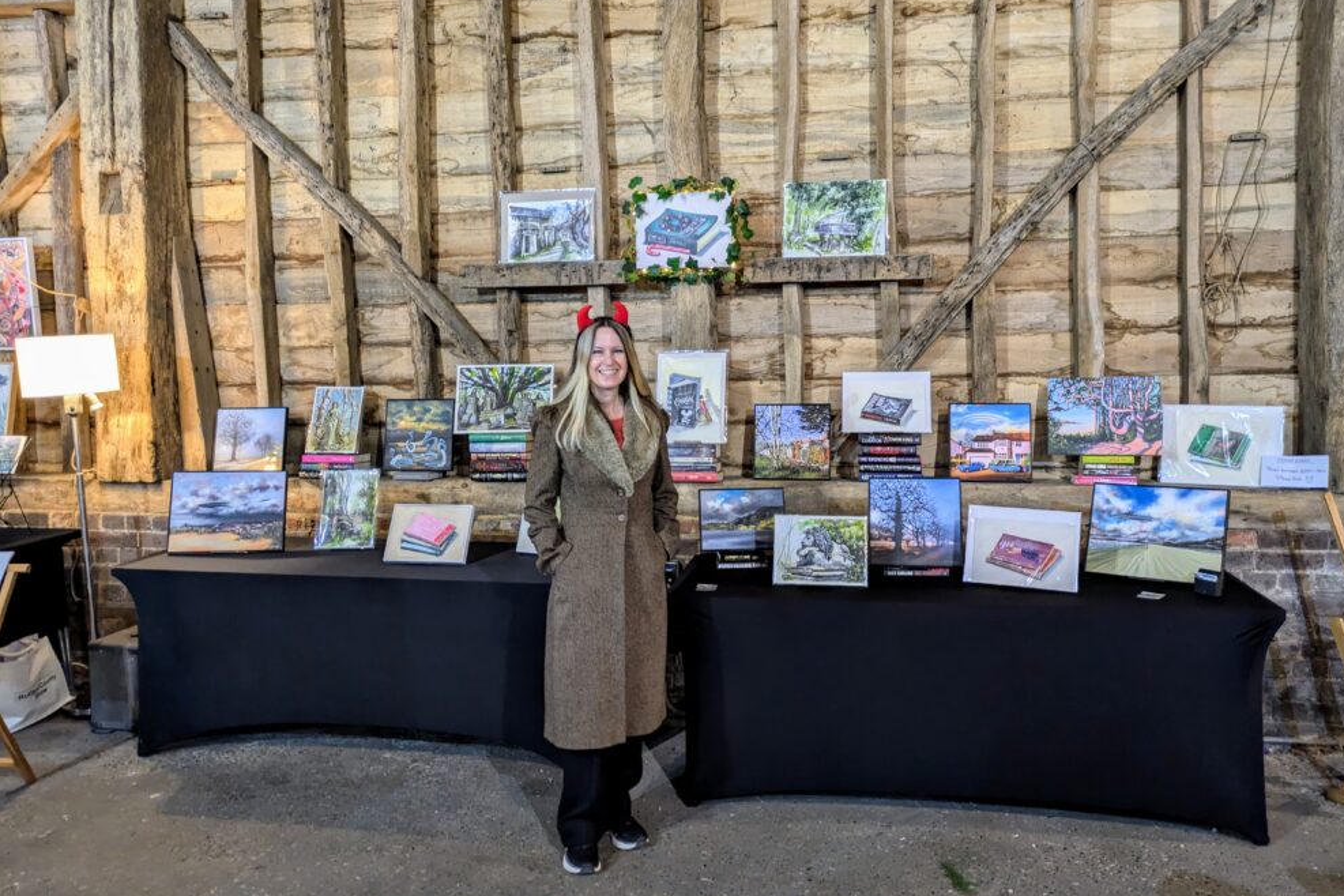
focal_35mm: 27
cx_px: 696
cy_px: 408
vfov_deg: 47.9
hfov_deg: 67.4
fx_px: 1008
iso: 358
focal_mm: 5.43
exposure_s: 1/25
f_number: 1.89
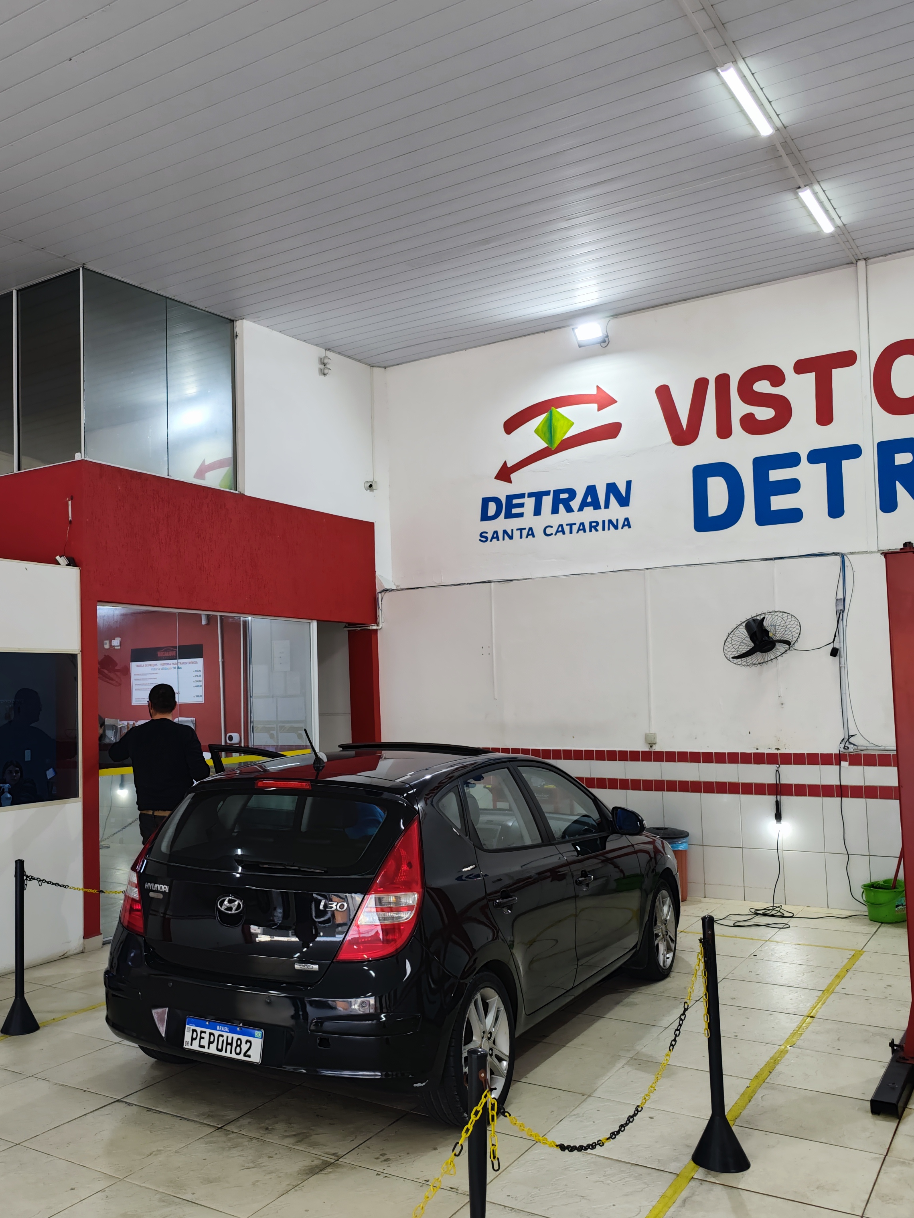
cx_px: 314
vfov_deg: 58.4
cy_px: 606
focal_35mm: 31
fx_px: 1091
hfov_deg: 44.8
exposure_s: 1/120
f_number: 1.9
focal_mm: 8.7
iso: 425
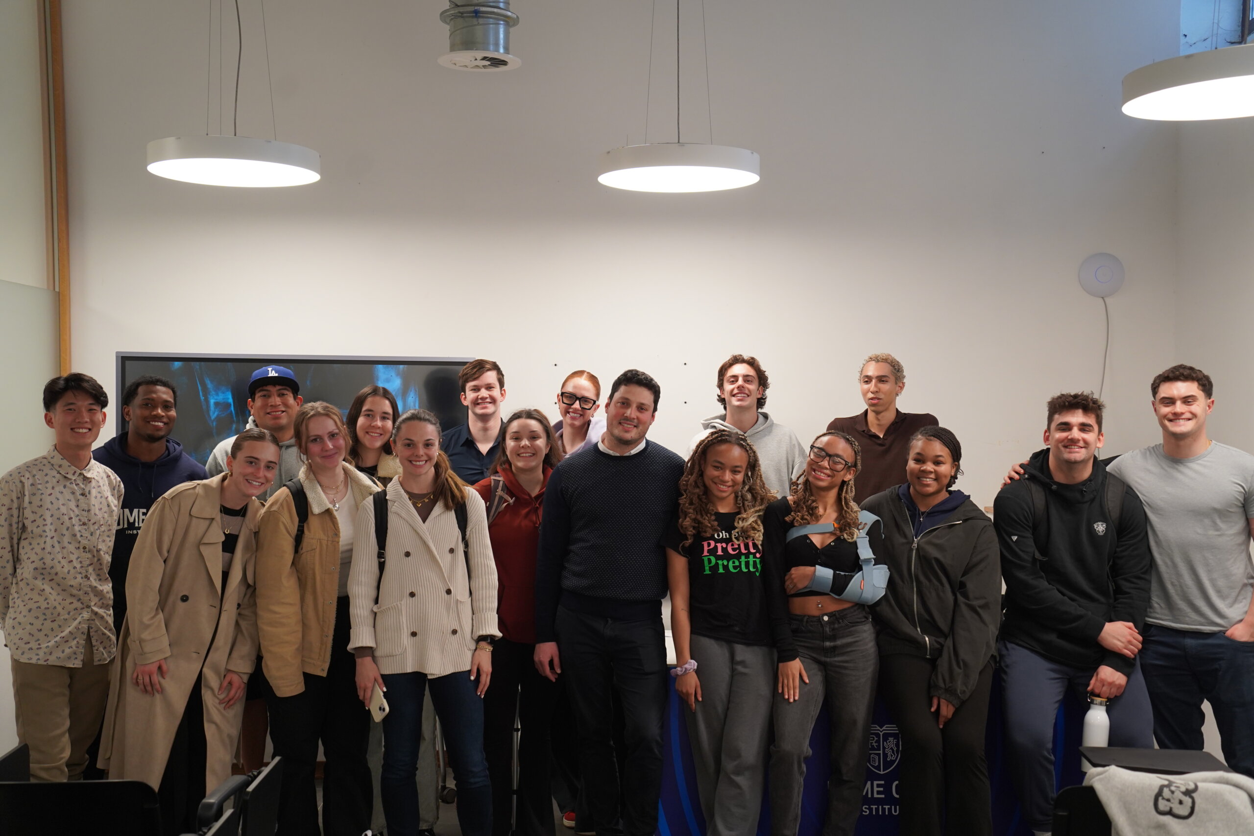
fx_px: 1498
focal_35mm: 43
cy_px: 418
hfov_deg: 45.4
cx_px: 627
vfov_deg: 31.2
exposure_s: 1/160
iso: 1250
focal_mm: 43
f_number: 4
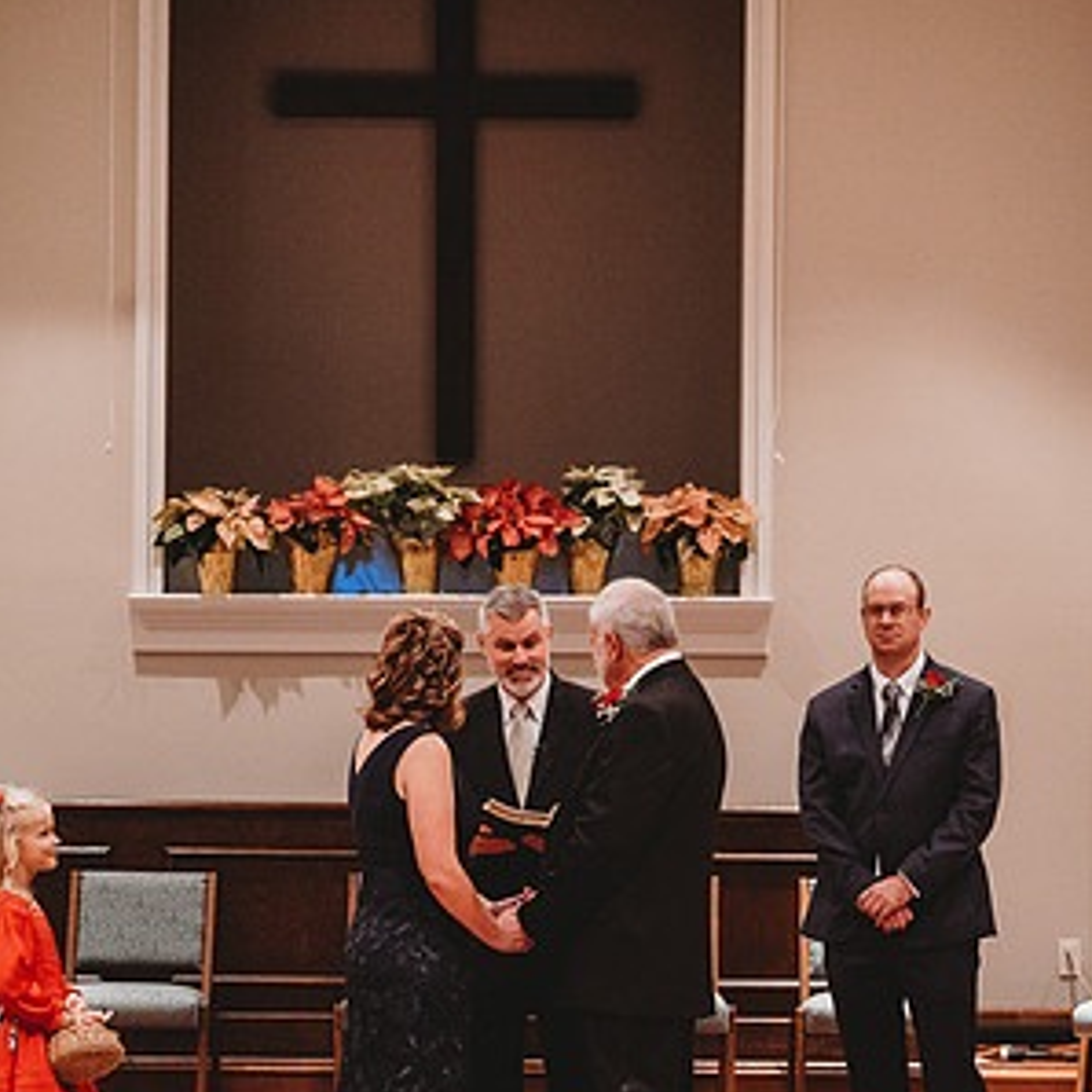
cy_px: 696
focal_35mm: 154
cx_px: 546
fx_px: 5496
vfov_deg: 11.3
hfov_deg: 11.3
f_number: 4
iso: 5000
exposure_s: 1/200
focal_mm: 120
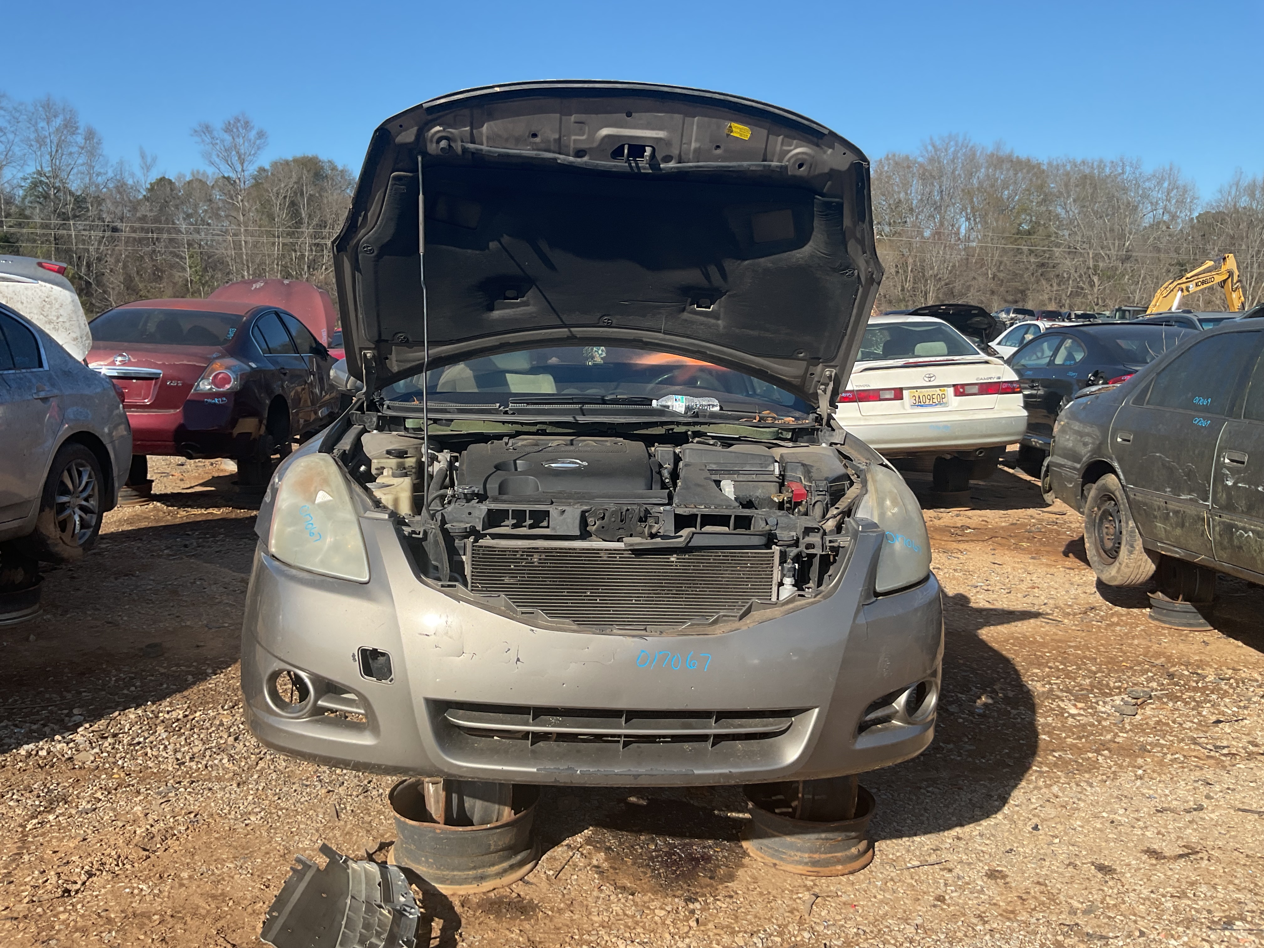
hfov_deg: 61.7
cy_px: 474
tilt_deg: -9.4
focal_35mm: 29
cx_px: 632
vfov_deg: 48.2
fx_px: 1059
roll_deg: +1.5
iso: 16
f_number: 1.8
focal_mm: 3
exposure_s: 1/1377
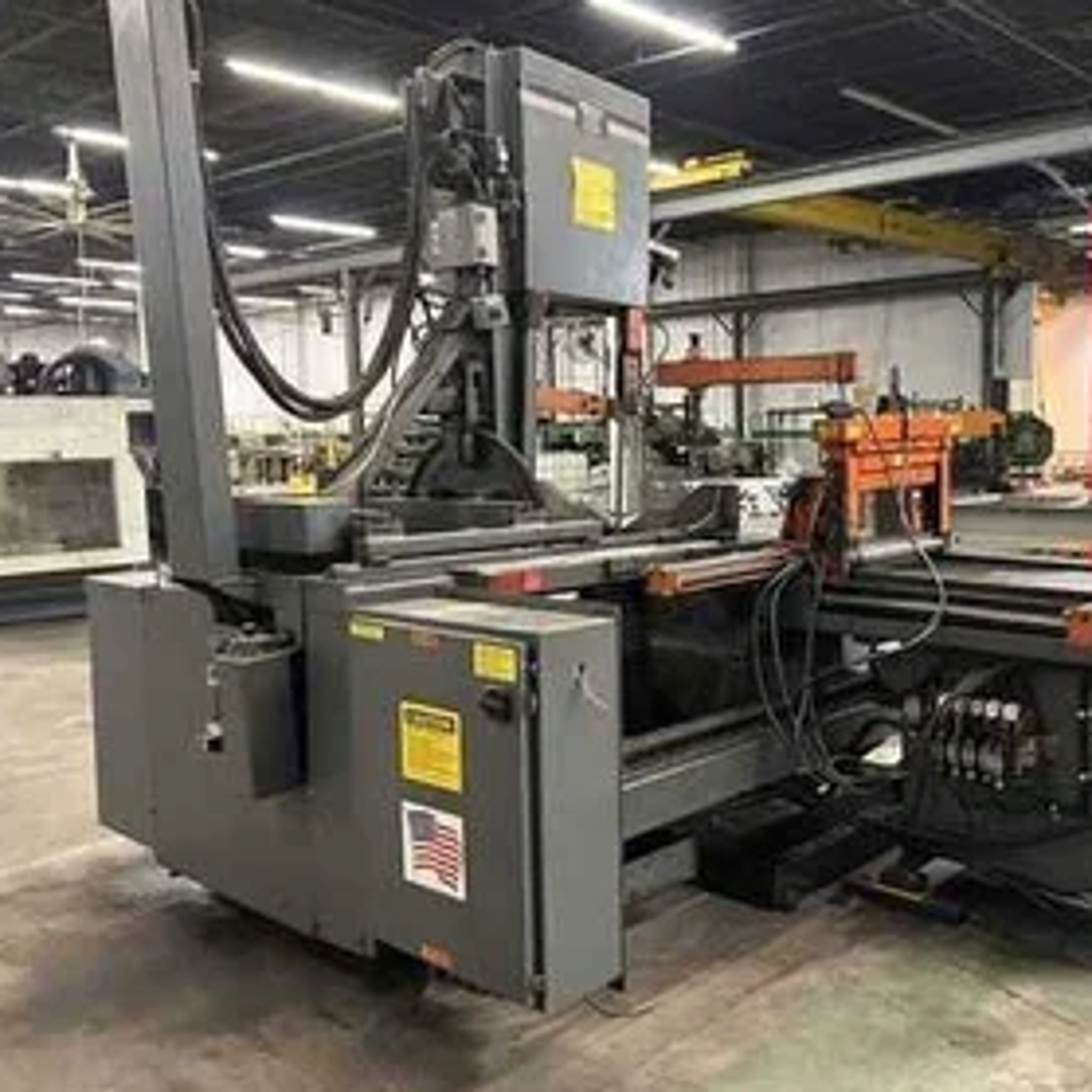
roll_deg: +1.3
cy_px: 524
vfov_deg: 49.7
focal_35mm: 33
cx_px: 740
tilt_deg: -5.4
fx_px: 1178
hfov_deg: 48.8
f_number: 1.5
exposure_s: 1/40
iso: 400
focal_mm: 5.7
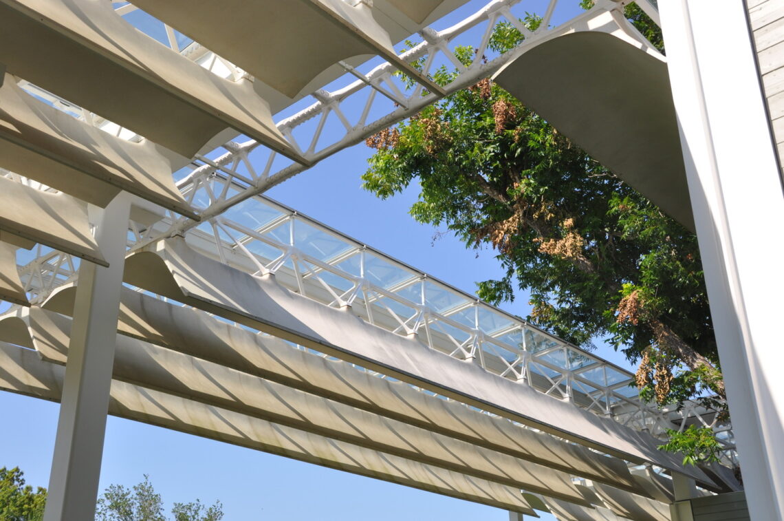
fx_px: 946
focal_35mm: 44
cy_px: 260
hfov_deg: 45.0
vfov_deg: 30.8
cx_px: 392
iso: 200
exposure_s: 1/320
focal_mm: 29
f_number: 9
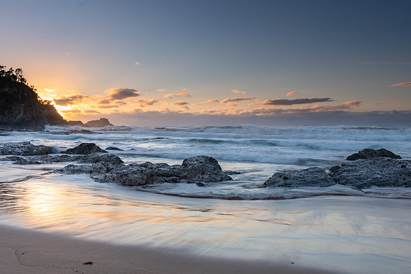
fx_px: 358
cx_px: 206
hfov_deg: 59.7
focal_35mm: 31
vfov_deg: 41.9
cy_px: 137
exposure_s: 1/2
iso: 64
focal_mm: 20
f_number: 9
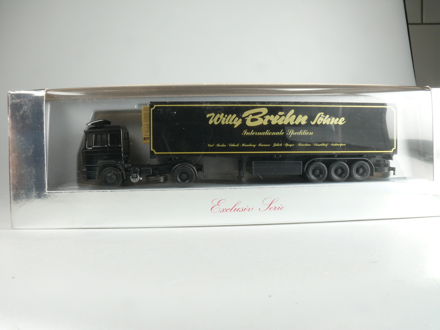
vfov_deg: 40.7
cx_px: 220
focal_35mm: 35
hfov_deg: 52.6
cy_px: 165
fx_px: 445
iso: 100
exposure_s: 1/6
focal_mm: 7.4
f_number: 10
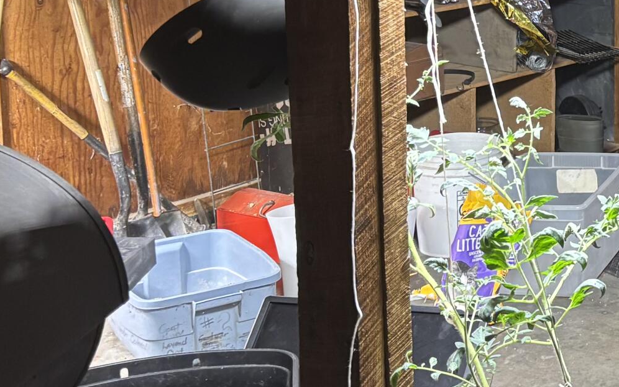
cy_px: -55
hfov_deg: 22.0
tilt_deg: -7.2
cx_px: 841
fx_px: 1401
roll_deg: -1.2
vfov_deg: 15.3
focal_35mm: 83
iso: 250
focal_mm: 5.96
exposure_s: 1/60
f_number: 1.6
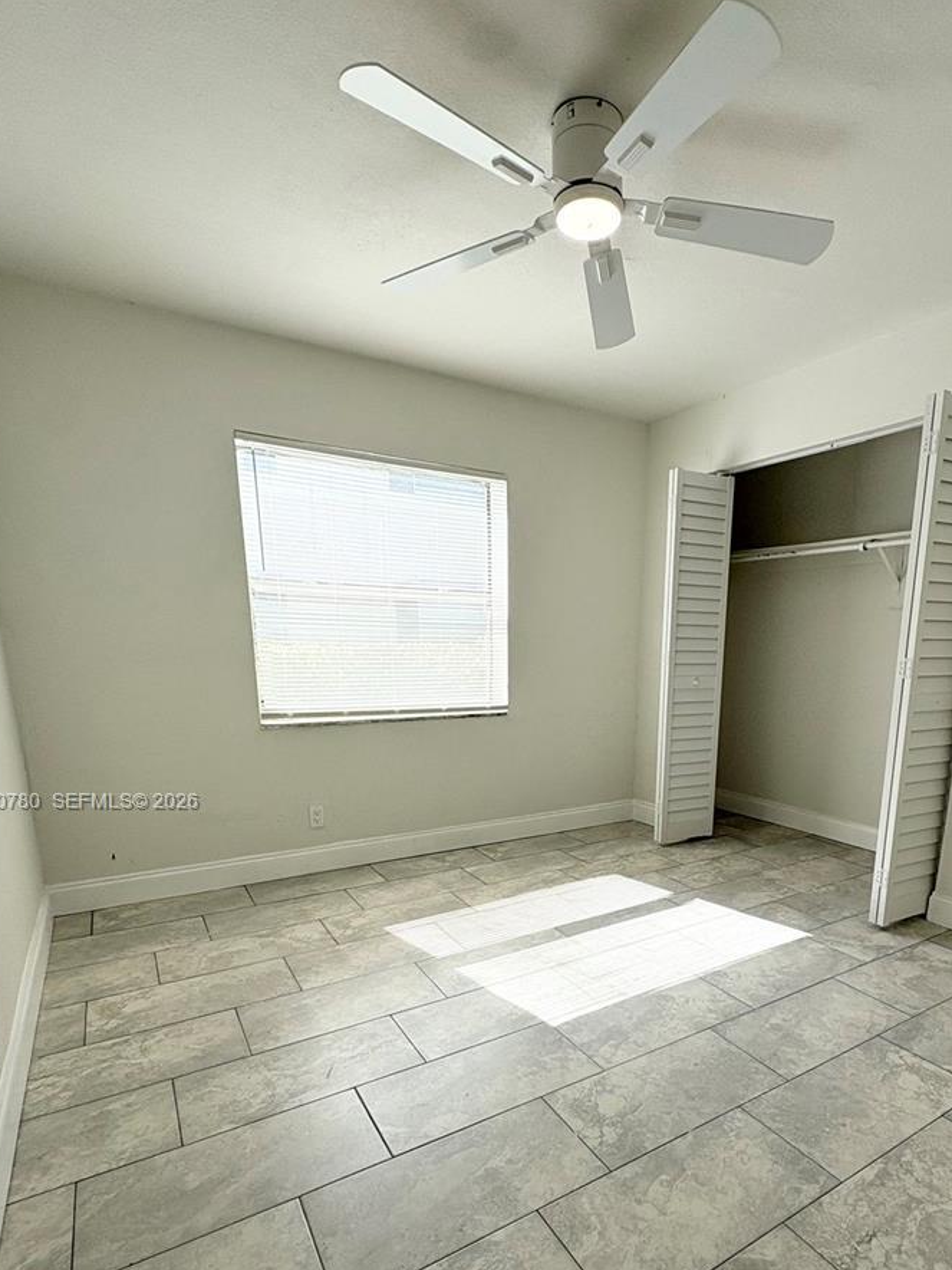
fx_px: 697
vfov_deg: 82.9
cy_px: 803
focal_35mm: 19
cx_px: 579
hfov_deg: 67.9
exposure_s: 1/479
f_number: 2.2
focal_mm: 2.22
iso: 40
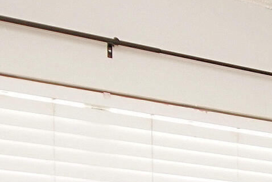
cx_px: 535
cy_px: 364
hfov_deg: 15.0
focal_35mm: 113
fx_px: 854
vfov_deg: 11.0
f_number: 4.5
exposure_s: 1/60
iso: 1000
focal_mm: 12
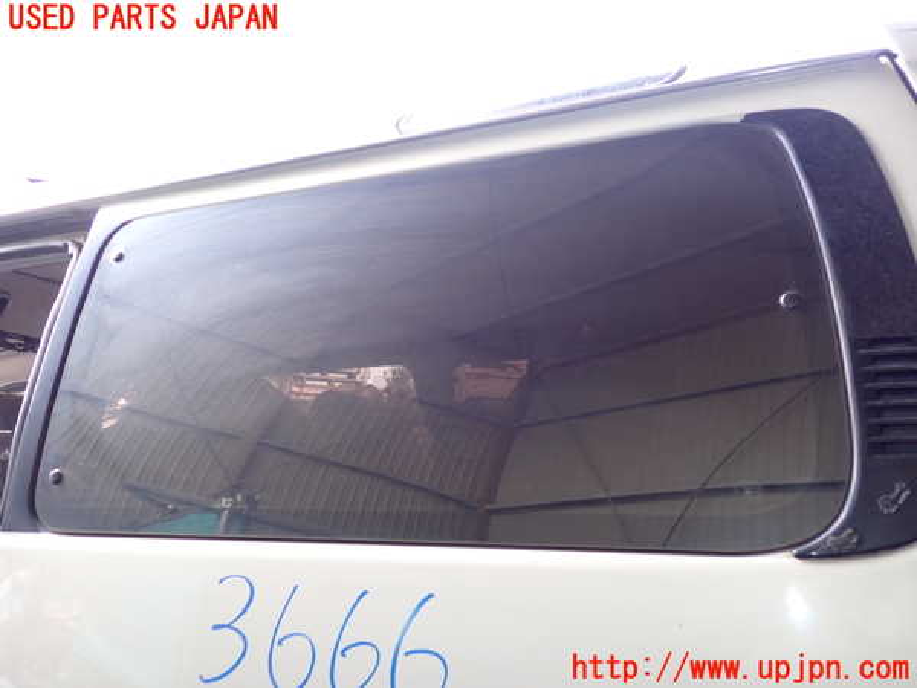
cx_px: 458
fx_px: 795
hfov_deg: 60.0
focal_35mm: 30
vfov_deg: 46.8
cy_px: 344
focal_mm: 5.4
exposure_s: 1/100
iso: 200
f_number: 2.3
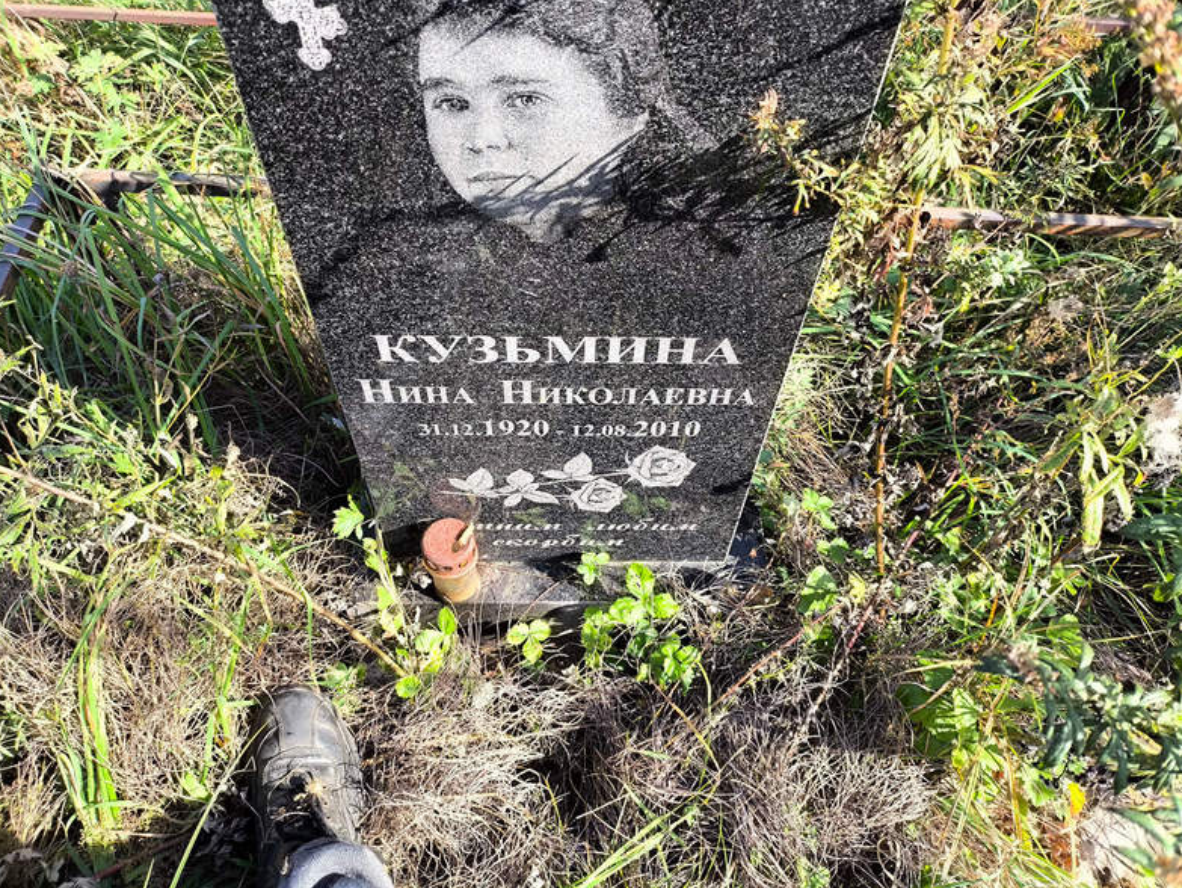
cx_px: 586
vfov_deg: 28.6
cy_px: 436
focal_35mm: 51
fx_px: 1742
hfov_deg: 37.5
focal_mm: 4.71
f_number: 1.7
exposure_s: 1/290
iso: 50
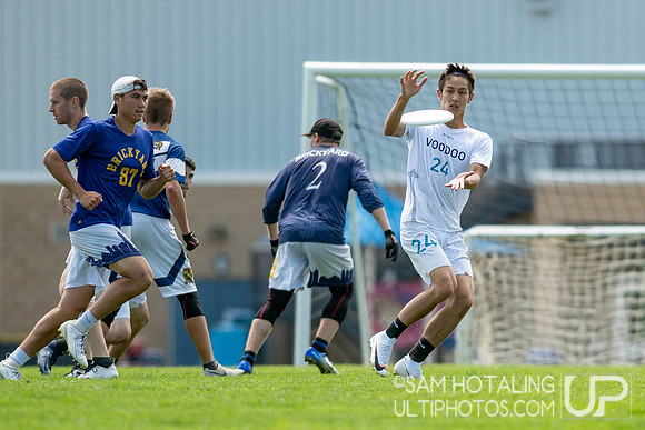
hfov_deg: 2.9
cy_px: 225
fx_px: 12854
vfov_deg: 1.9
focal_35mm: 717
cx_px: 489
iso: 180
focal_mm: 300
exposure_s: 1/3200
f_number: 2.8
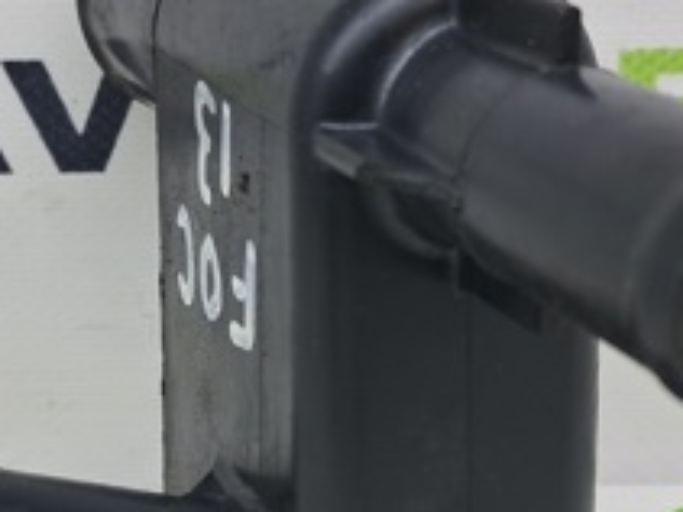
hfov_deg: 23.8
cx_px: 269
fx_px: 1617
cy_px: 361
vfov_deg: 17.9
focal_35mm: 82
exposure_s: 1/50
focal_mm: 4
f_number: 1.8
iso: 50
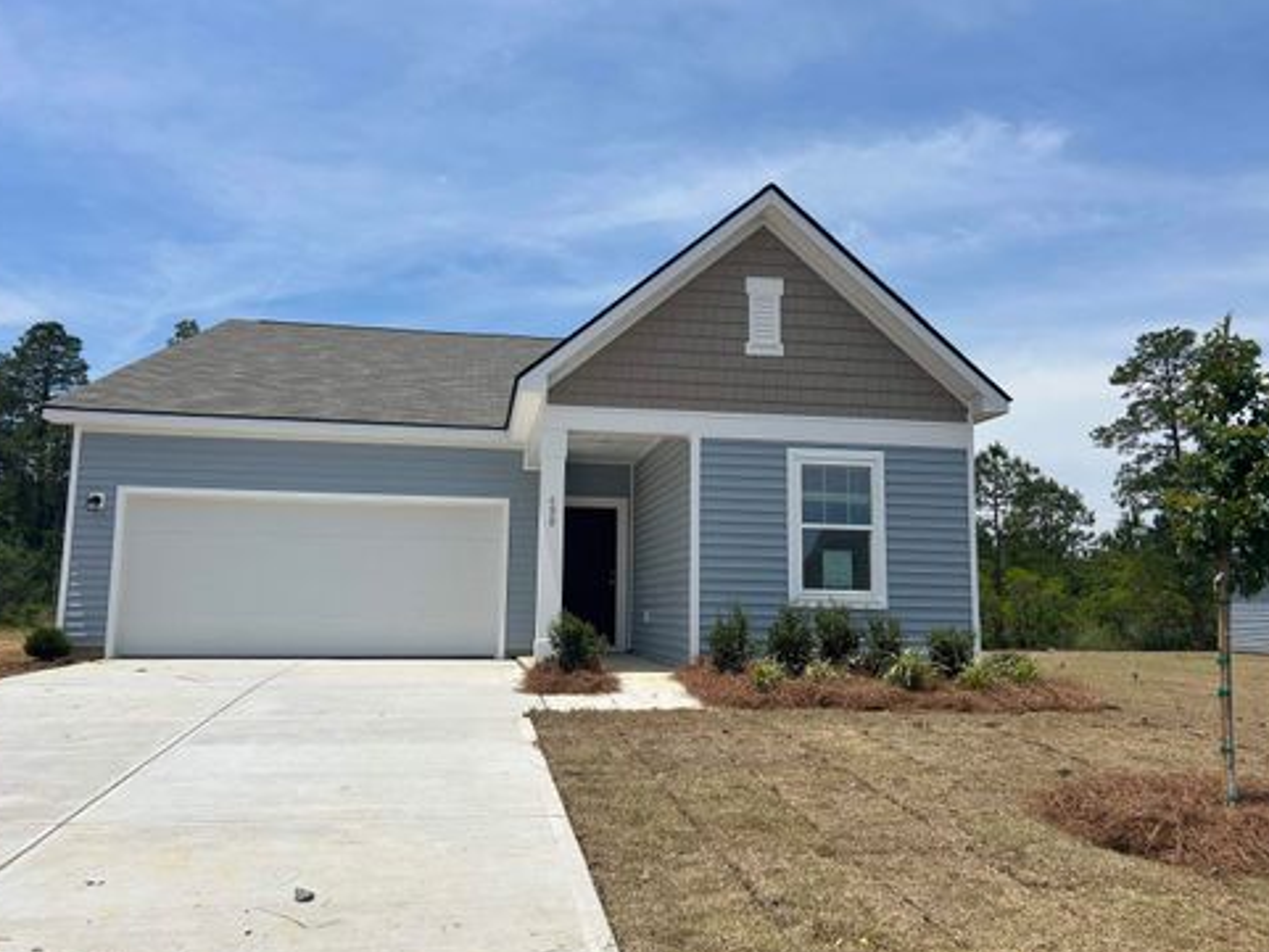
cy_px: 473
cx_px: 620
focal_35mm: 27
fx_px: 990
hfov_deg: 65.3
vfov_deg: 51.4
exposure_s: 1/8000
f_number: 1.5
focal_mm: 5.7
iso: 50
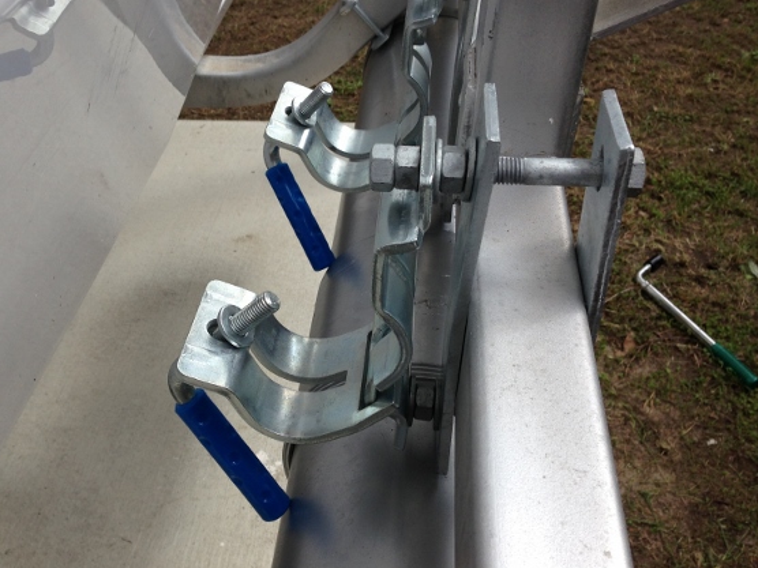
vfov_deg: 37.7
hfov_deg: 48.8
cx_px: 327
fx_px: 832
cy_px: 275
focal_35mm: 38
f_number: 2.4
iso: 50
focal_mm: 4.13
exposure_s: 1/459
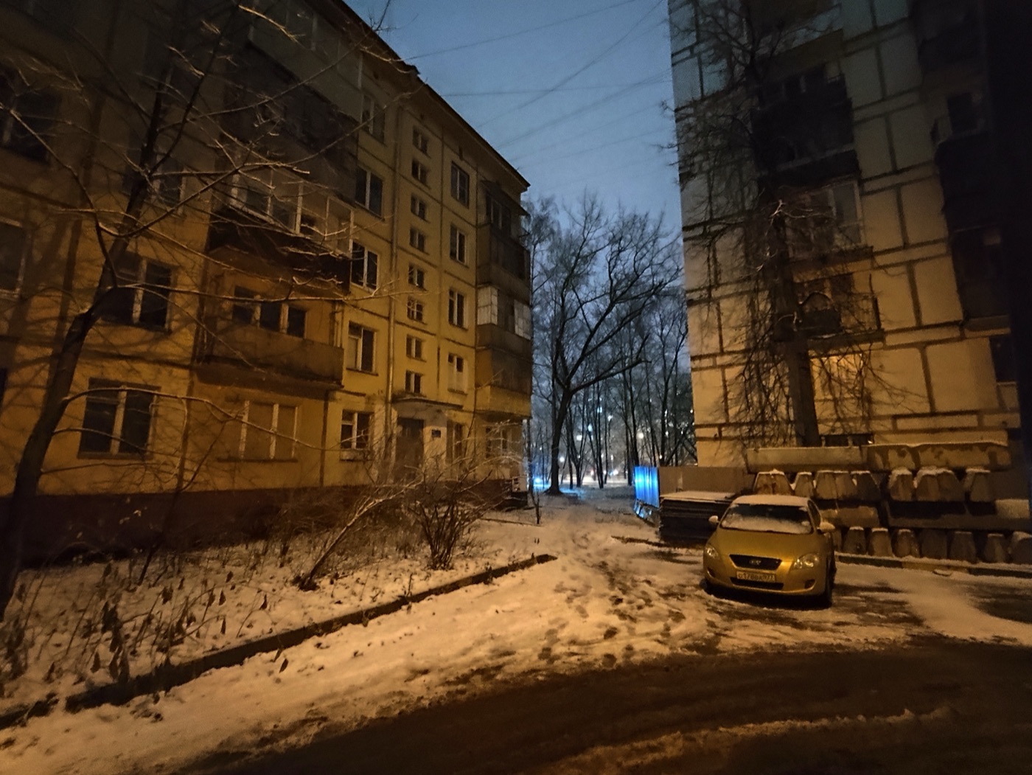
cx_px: 516
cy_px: 388
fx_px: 477
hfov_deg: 94.5
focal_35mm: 16
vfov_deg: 78.1
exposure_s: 1/10
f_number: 2.2
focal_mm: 1.65
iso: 4000
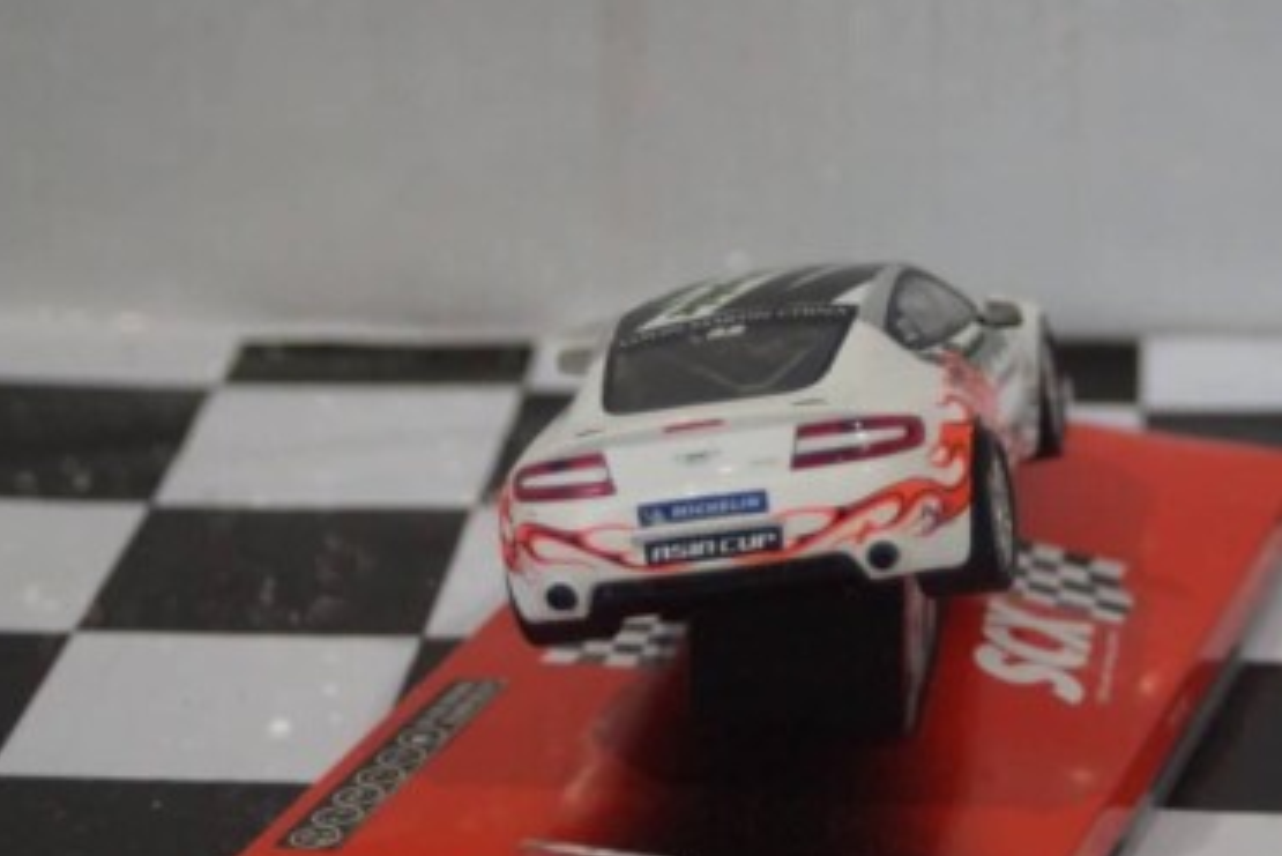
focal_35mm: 134
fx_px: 4767
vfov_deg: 10.3
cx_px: 828
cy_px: 322
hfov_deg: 15.3
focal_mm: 55
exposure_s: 1/160
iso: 2500
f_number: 5
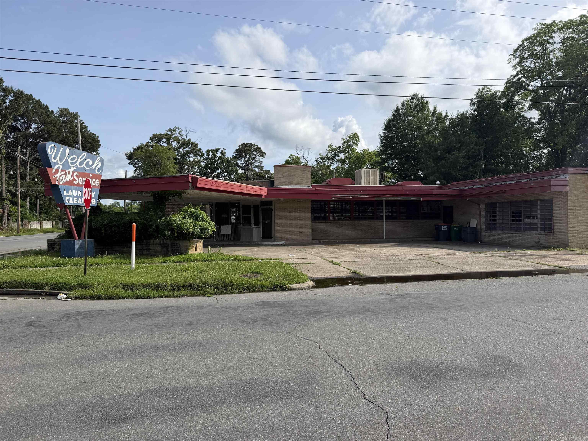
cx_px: 294
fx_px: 408
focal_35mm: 24
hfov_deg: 71.6
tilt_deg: +0.9
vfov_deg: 56.8
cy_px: 220
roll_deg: +1.5
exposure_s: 1/5714
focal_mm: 6.76
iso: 80
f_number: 1.78
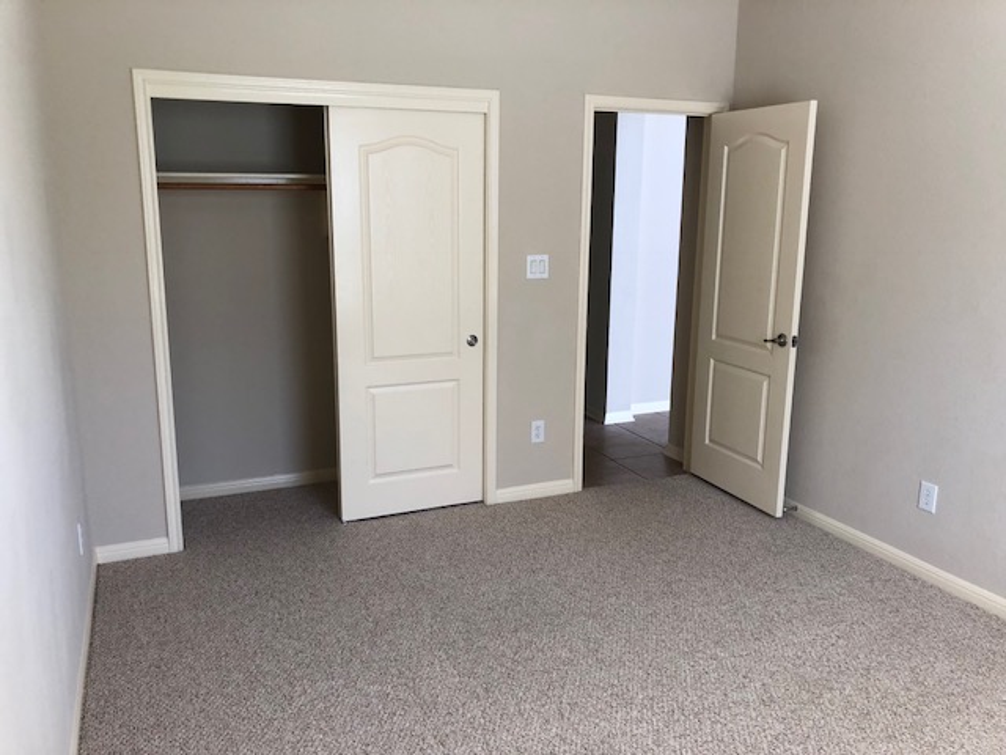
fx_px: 814
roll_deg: -0.1
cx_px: 503
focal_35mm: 28
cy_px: 378
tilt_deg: -11.7
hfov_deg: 63.4
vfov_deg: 49.7
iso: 25
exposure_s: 1/30
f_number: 1.8
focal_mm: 3.99
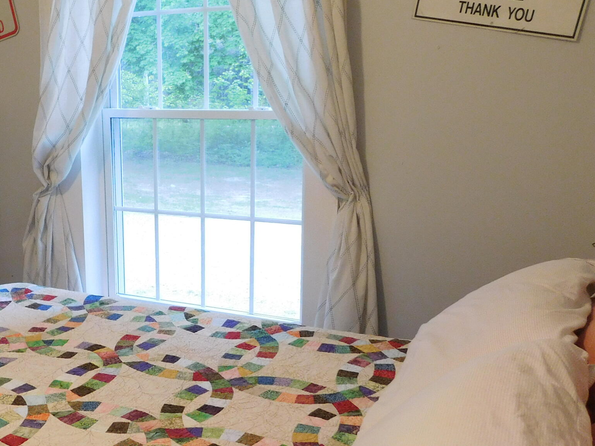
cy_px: 242
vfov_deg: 32.2
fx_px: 774
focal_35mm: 45
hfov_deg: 40.5
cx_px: 128
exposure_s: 1/30
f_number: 3
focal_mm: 4
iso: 220
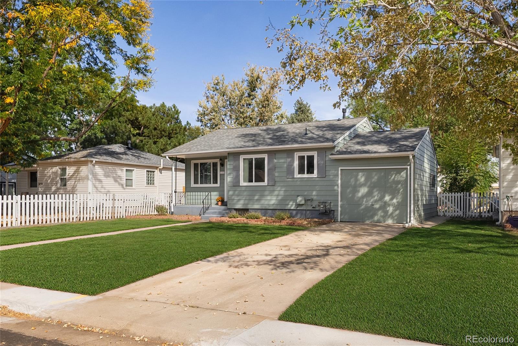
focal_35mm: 25
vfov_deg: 51.3
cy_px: 173
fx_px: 360
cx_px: 259
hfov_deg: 71.5
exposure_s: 1/1000
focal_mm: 17
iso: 400
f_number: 8
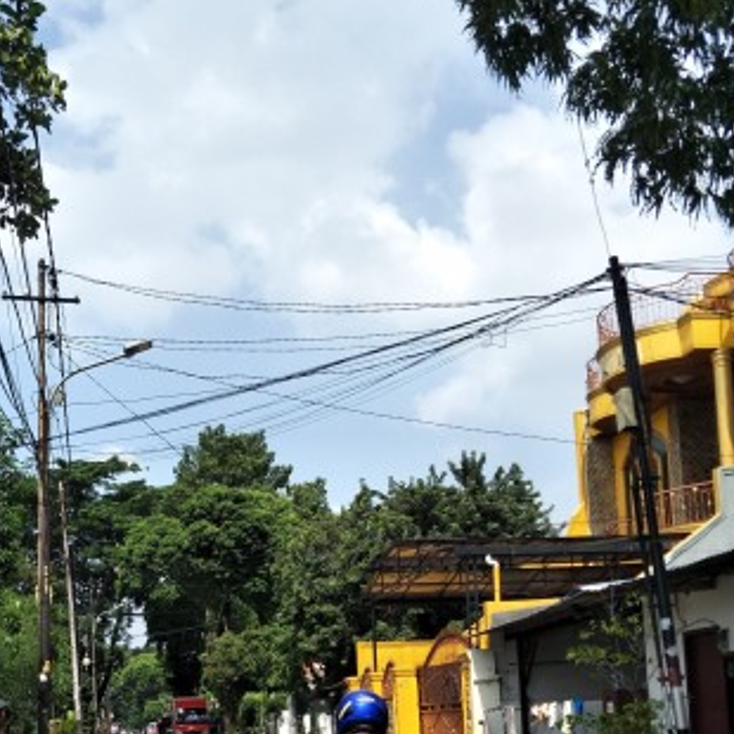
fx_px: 984
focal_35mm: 41
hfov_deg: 40.3
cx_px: 227
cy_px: 623
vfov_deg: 38.8
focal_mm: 4.1
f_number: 1.7
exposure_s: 1/1285
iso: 33
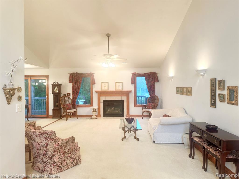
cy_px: 90
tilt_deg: -0.7
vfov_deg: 56.8
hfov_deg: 71.6
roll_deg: +0.2
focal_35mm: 24
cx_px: 120
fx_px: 166
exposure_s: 1/60
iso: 160
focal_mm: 6.86
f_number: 1.78
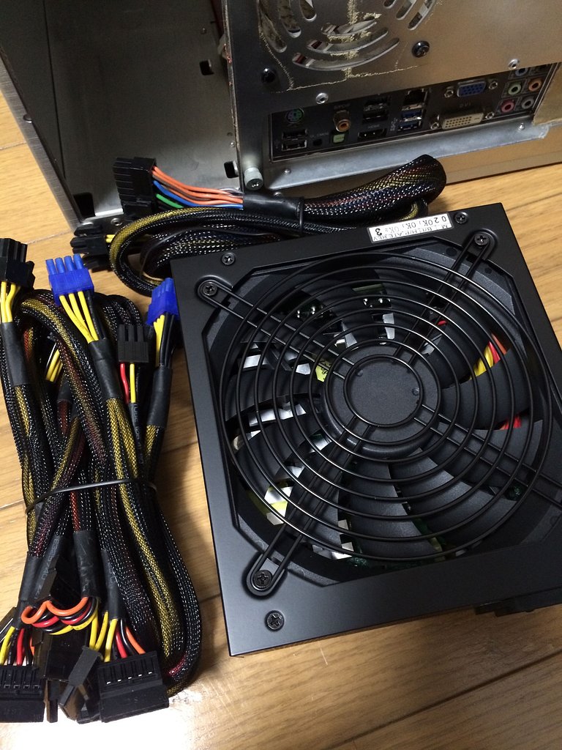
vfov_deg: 60.0
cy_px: 375
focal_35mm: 30
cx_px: 281
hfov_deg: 46.8
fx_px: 649
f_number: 2.2
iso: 320
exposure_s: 1/15
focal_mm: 4.12
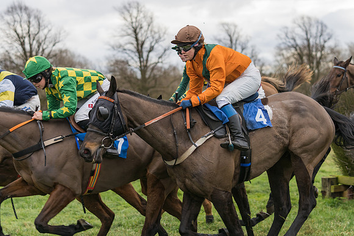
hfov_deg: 19.5
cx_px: 177
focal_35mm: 105
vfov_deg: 13.0
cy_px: 118
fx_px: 1033
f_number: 2.8
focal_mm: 70
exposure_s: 1/1000
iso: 400
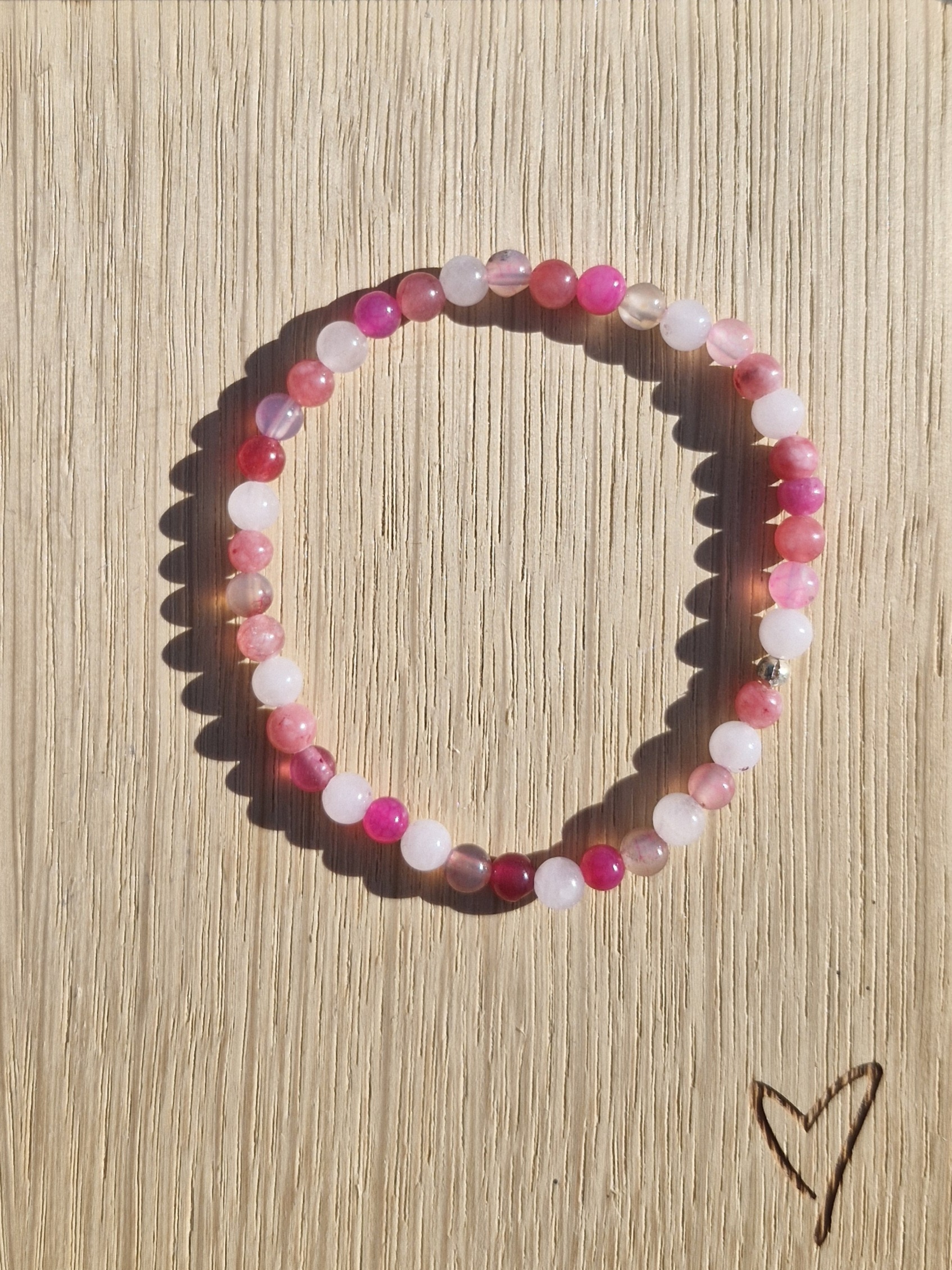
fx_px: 843
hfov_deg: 58.9
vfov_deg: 73.9
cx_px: 476
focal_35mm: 23
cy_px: 635
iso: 50
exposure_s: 1/2500
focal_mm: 5.54
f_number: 1.8
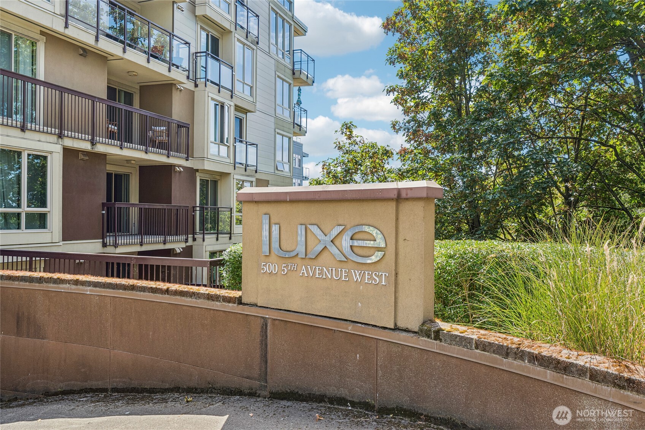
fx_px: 537
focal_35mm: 30
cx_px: 322
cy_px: 215
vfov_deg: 43.6
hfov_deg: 61.9
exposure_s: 1/40
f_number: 9
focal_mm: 20
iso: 100
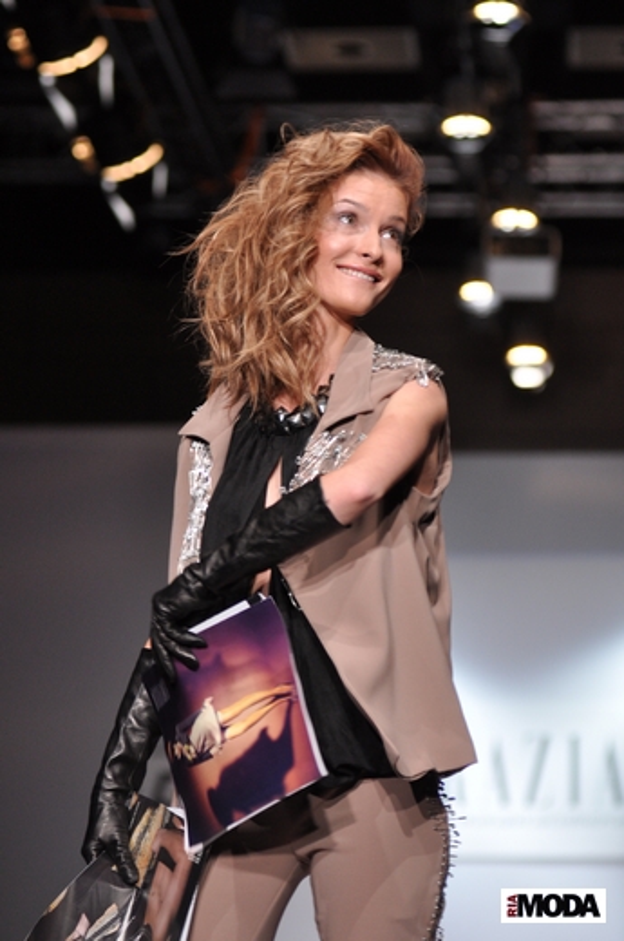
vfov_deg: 17.1
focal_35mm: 120
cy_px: 470
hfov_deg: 11.4
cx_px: 312
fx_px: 3130
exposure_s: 1/200
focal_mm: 80
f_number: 3.5
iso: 800
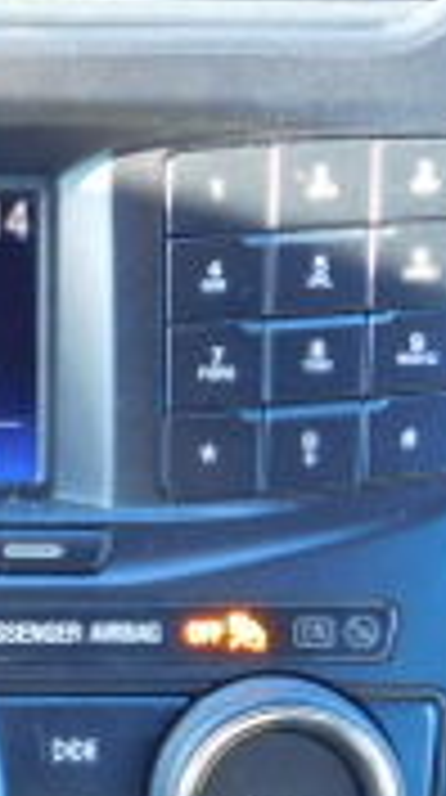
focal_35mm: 142
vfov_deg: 15.0
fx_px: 2998
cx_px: -351
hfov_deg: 8.2
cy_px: 688
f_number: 3.5
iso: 280
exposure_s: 1/30
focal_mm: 6.3
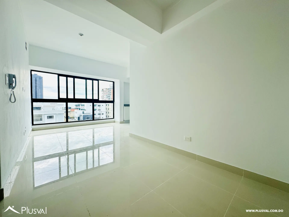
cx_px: 144
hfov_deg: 102.1
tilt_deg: -0.8
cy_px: 108
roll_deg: +0.1
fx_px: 117
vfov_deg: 85.7
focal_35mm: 14
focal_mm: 2.22
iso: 40
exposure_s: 1/879
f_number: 2.2
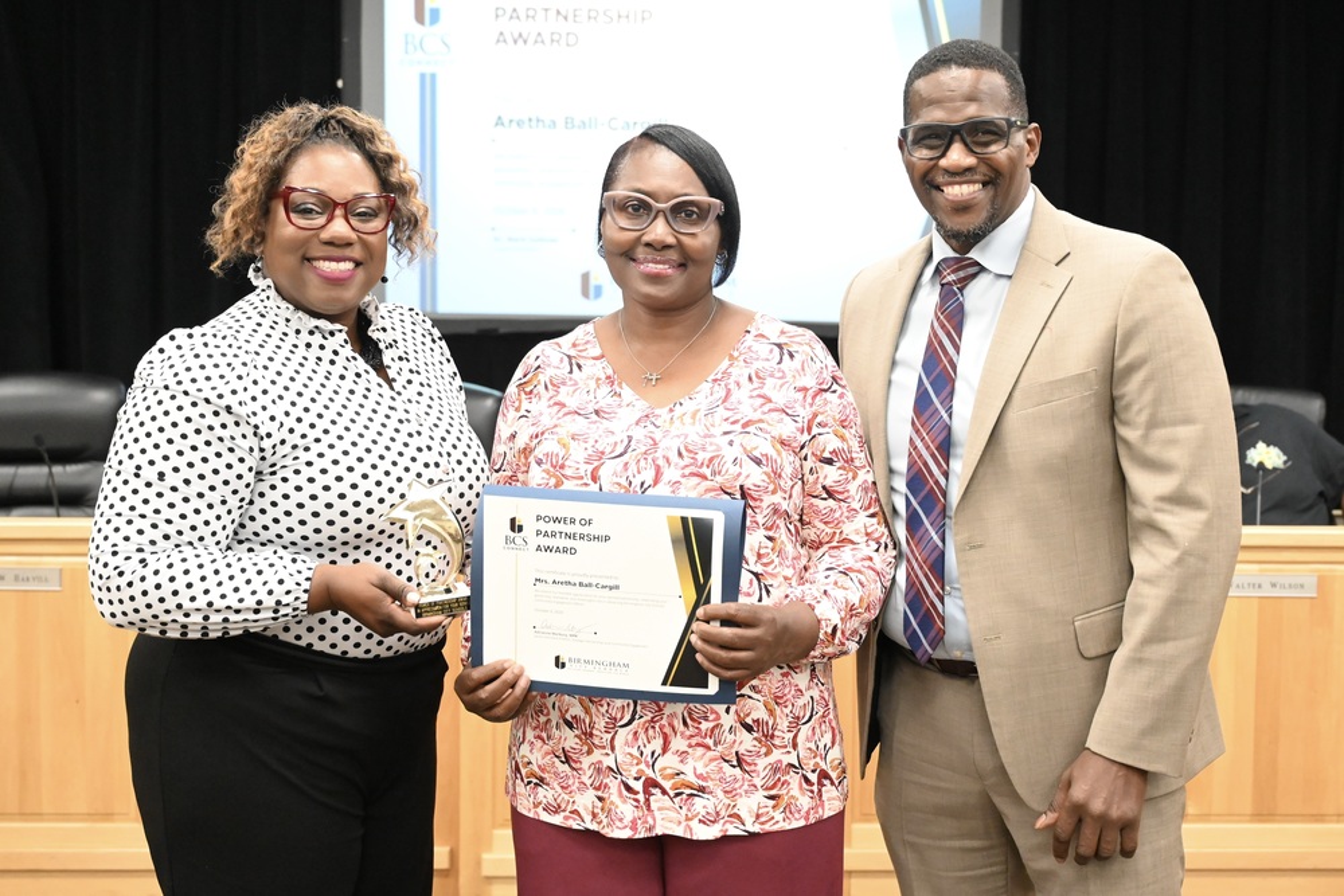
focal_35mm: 44
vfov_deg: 30.5
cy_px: 448
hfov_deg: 44.5
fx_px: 1643
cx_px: 672
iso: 10000
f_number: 4
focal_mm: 44
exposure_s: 1/320
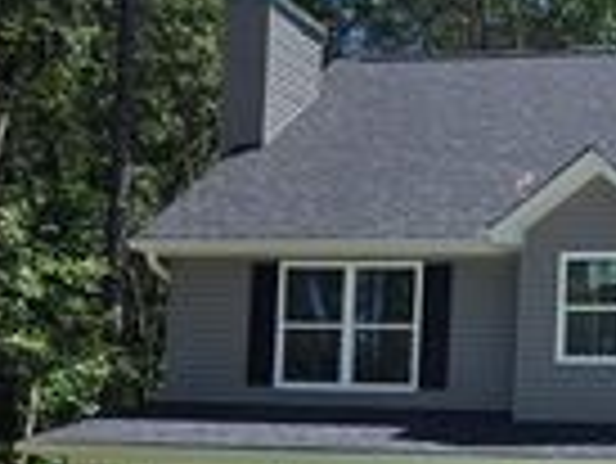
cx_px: 670
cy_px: 439
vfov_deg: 17.3
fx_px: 1496
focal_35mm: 84
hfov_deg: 22.1
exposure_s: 1/2016
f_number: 1.8
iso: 25
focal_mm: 5.4
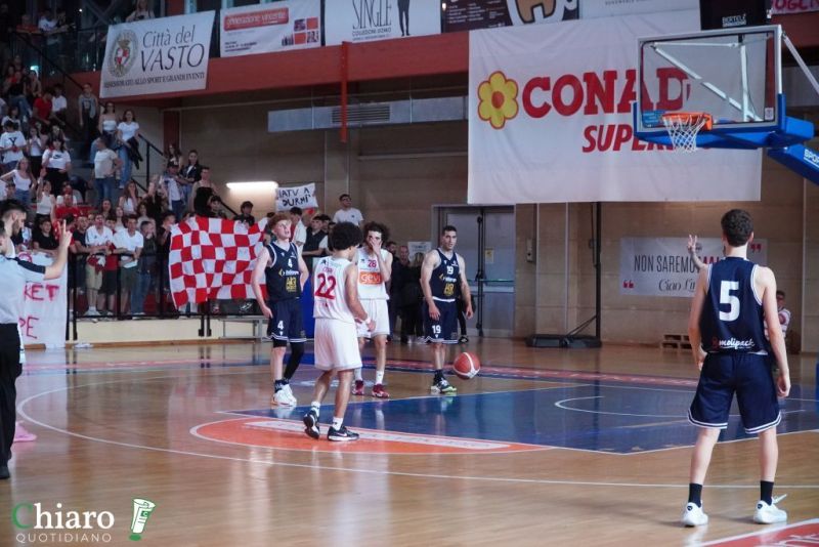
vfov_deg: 19.3
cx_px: 410
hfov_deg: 28.6
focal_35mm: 70
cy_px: 274
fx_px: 1604
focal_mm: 47
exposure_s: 1/1000
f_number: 4
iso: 5000
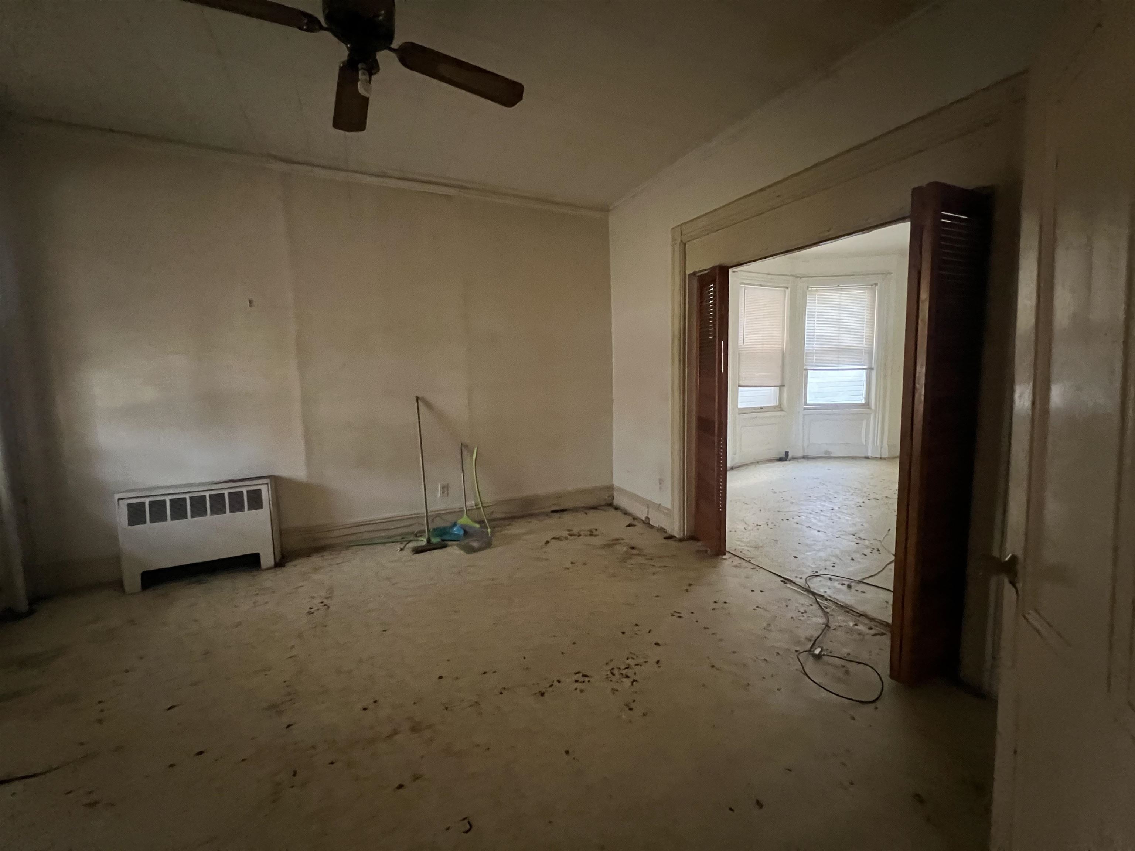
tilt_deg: -6.9
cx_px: 568
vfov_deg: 89.9
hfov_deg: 106.2
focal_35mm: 13
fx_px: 426
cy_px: 426
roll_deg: +1.2
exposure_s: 1/43
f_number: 1.8
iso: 1000
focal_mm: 1.57
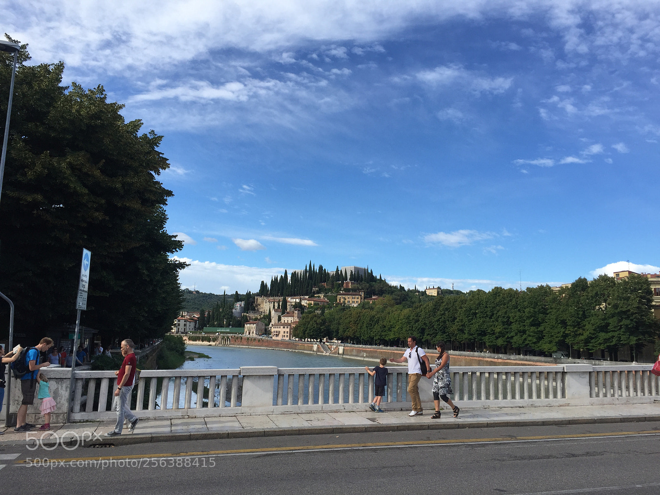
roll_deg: -3.6
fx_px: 553
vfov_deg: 48.2
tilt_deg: +9.5
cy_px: 248
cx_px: 330
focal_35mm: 29
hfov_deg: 61.7
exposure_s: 1/1464
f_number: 2.2
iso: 32
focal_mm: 4.15
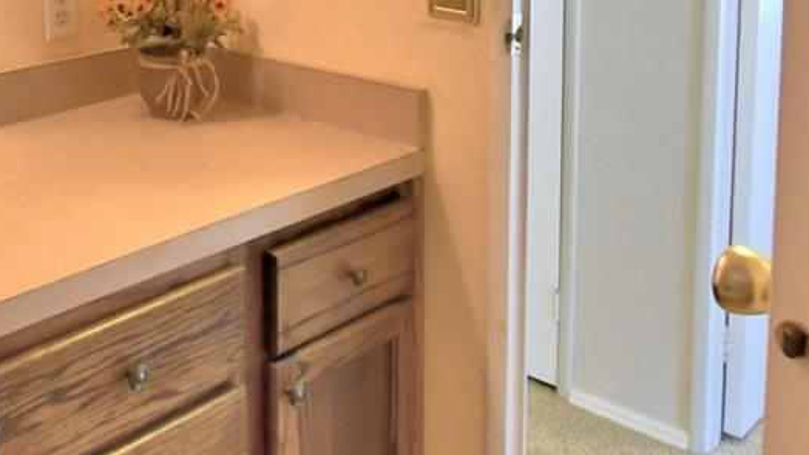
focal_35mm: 48
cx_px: 91
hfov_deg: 39.9
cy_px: -68
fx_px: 1030
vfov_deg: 23.2
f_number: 4.5
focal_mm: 10
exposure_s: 1/30
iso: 640
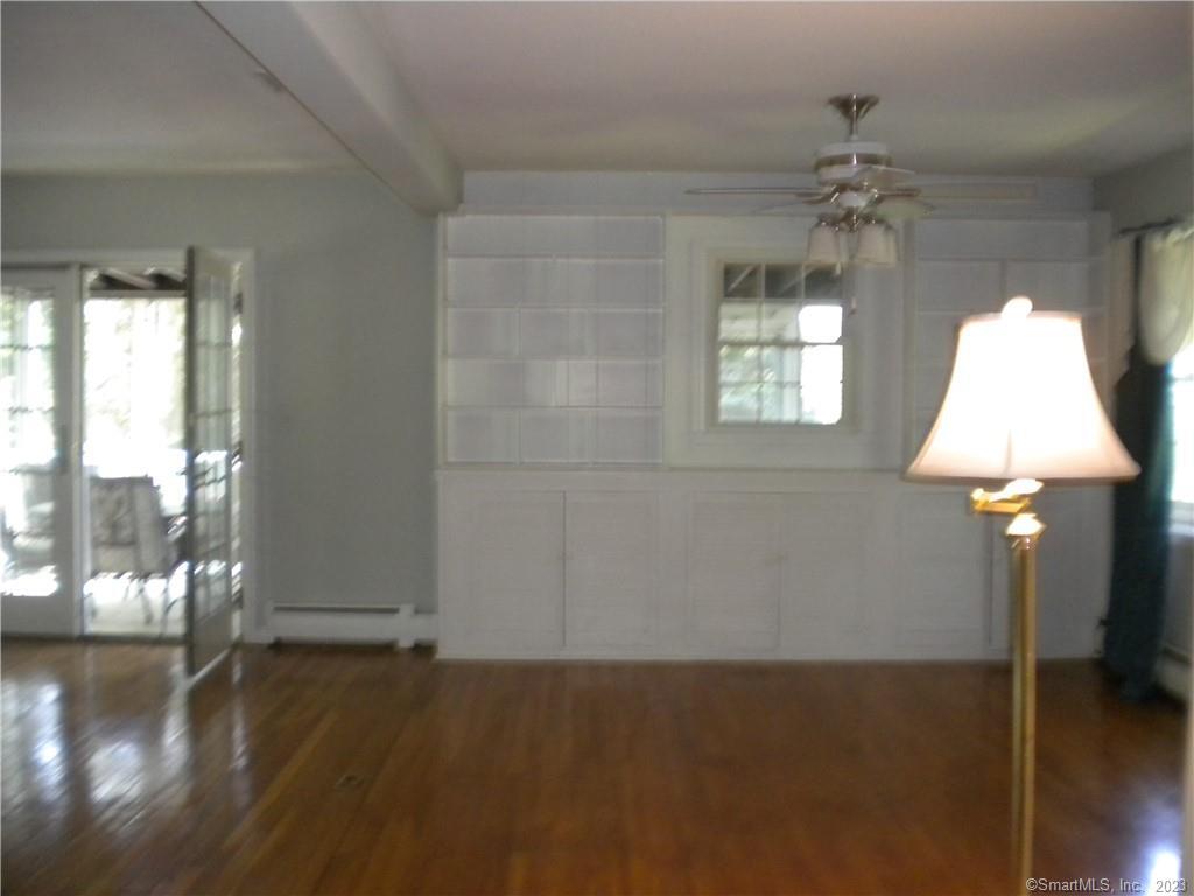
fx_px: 1207
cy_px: 448
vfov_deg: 40.7
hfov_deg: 52.6
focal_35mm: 35
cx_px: 597
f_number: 3.1
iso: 400
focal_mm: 6.3
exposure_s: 1/30
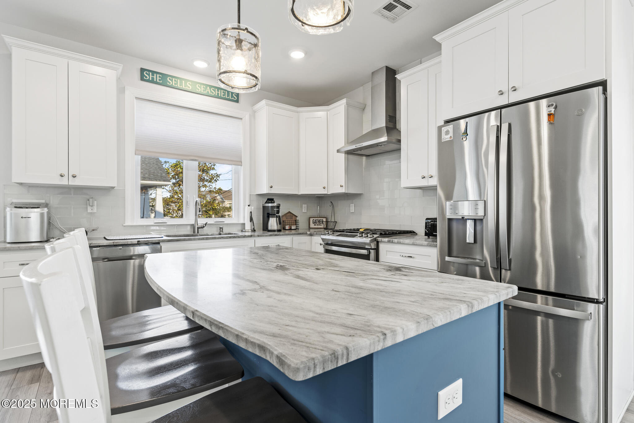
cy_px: 212
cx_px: 317
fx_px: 299
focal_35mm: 17
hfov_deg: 93.3
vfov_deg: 70.4
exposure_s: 1.3
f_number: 8
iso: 200
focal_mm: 17
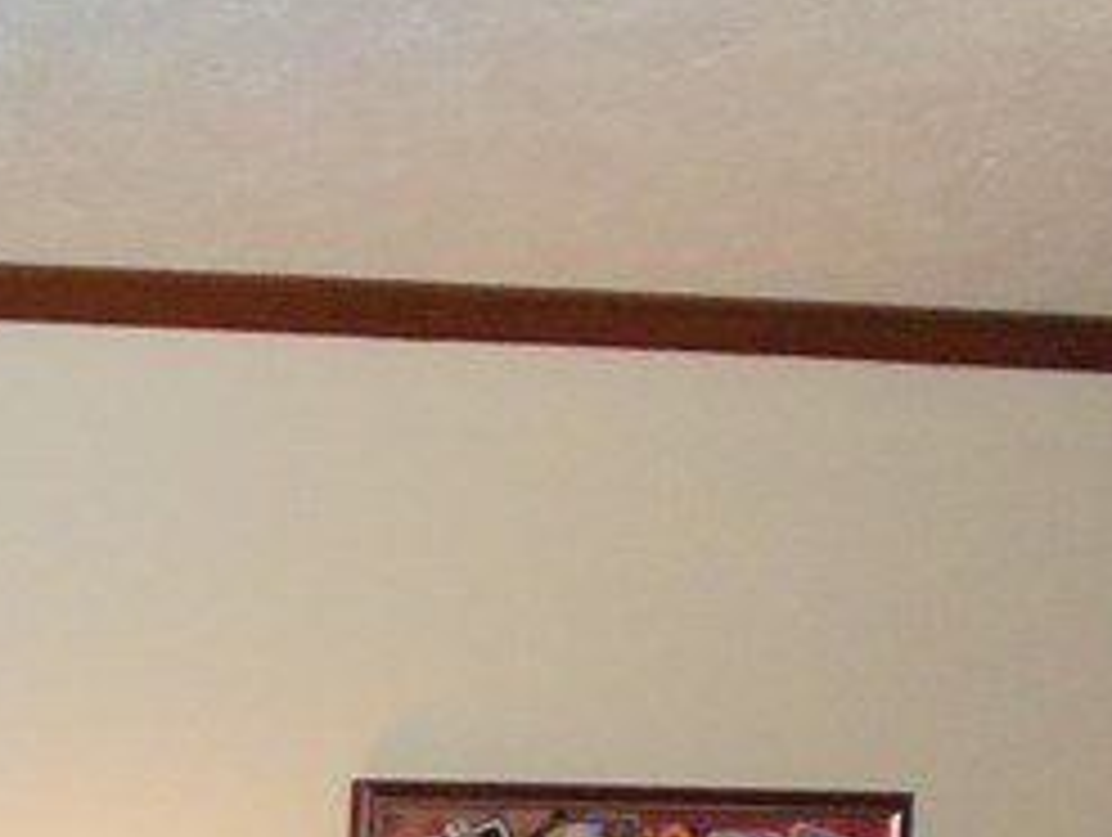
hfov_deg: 13.8
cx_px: -1153
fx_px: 3860
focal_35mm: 120
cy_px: 1458
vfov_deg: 11.6
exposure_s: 1/30
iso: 125
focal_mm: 5.2
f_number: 3.4
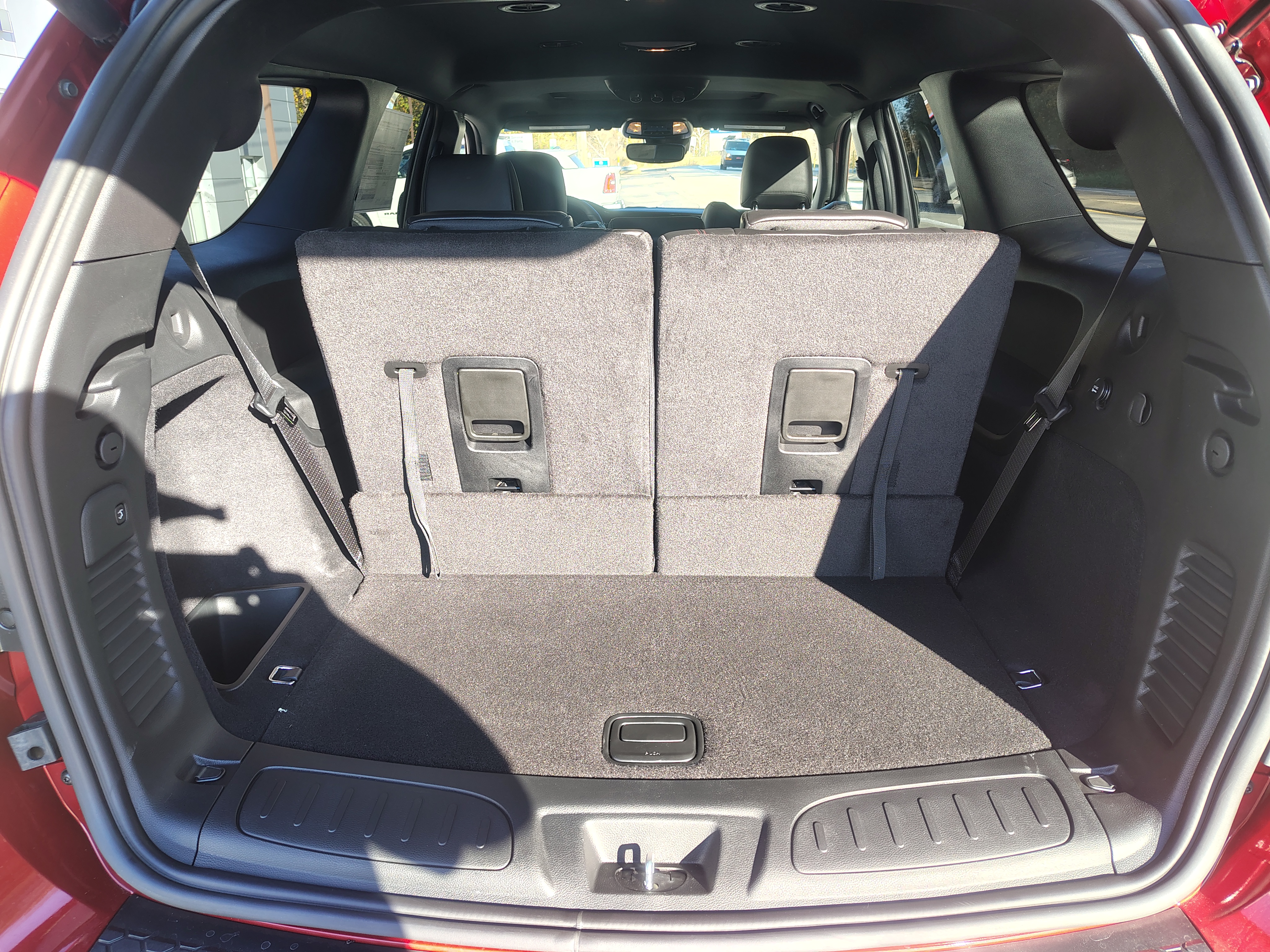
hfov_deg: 71.6
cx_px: 635
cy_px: 476
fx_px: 881
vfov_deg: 56.8
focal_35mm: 24
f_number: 1.8
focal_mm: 5.56
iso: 115
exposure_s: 1/111
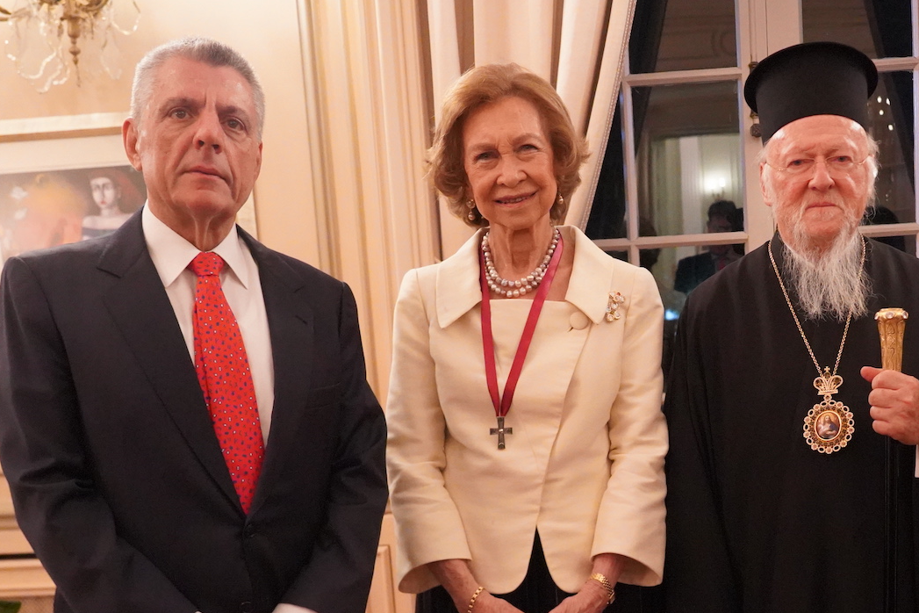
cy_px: 516
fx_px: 1123
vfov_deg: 29.6
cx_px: 647
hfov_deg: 43.6
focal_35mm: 44
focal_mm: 24
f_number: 4
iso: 12800
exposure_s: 1/125
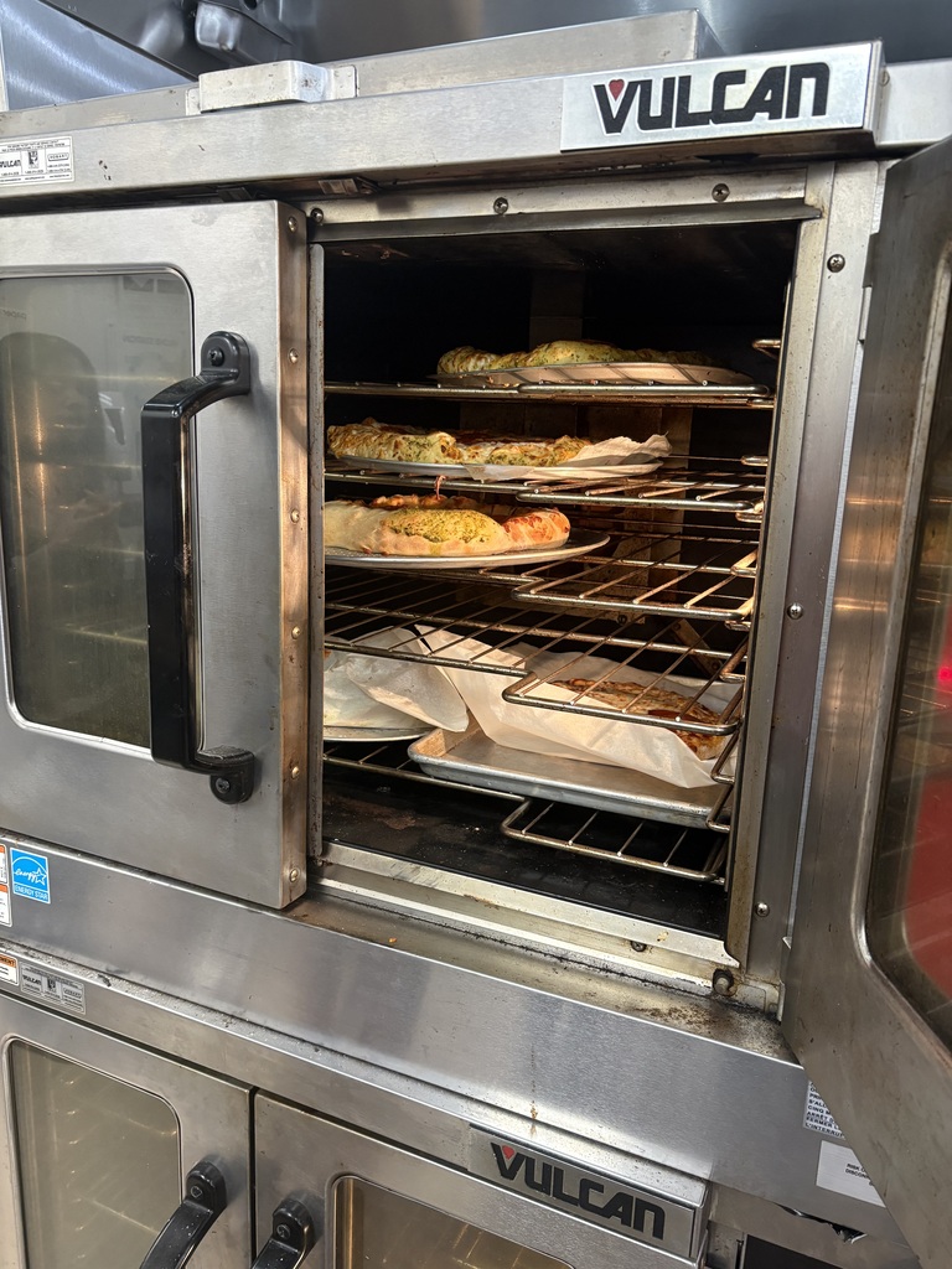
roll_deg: -1.8
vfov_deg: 67.3
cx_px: 476
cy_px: 634
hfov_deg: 53.1
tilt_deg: -13.2
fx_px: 953
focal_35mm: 26
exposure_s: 1/60
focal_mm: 5.96
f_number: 1.6
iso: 200
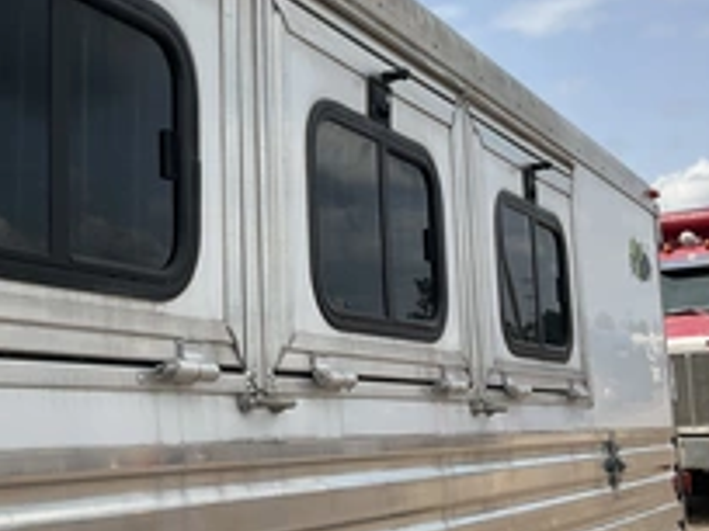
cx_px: 205
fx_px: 1167
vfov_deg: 25.6
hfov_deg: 33.3
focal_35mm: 57
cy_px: 226
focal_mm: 3
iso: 25
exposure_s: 1/2141
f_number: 1.8
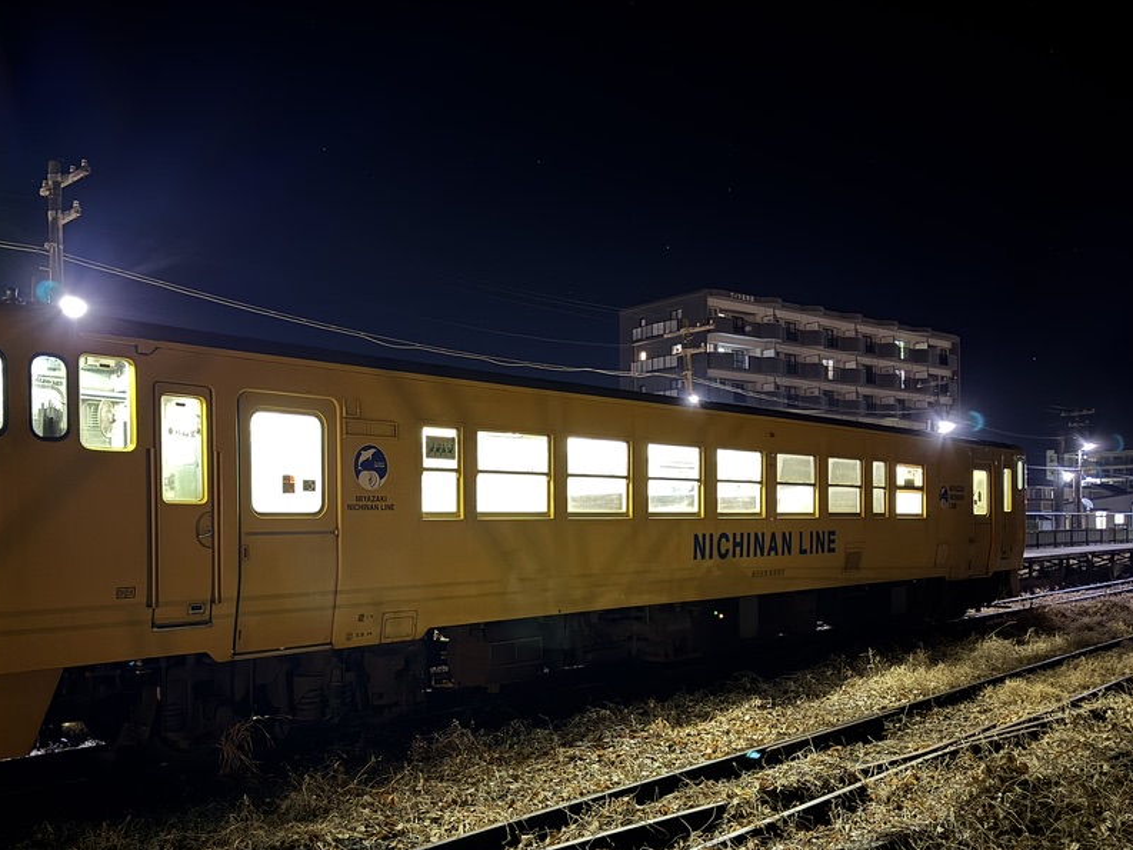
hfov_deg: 57.6
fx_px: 1015
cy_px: 533
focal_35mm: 31
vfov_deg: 45.1
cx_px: 420
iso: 1250
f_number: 1.78
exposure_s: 1/4
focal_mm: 6.76
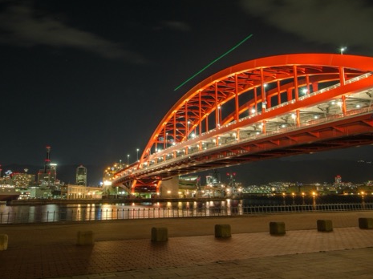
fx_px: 334
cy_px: 139
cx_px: 188
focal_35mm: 31
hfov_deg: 58.4
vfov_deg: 45.4
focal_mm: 15
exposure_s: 8
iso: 200
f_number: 10
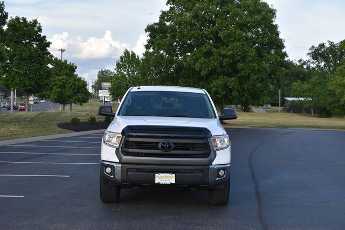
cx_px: 172
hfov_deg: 33.4
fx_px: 575
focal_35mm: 60
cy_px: 115
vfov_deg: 22.6
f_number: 7.1
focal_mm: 40
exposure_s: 1/250
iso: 200
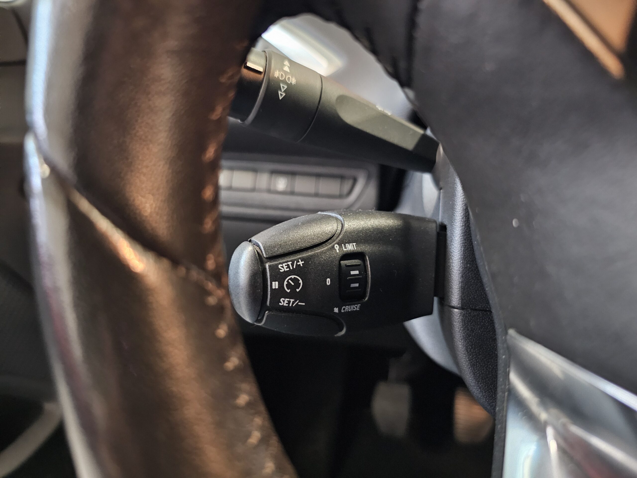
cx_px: 318
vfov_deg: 58.9
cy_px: 239
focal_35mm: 23
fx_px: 423
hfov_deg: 73.9
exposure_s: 1/16.7
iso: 1600
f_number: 1.7
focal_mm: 6.3
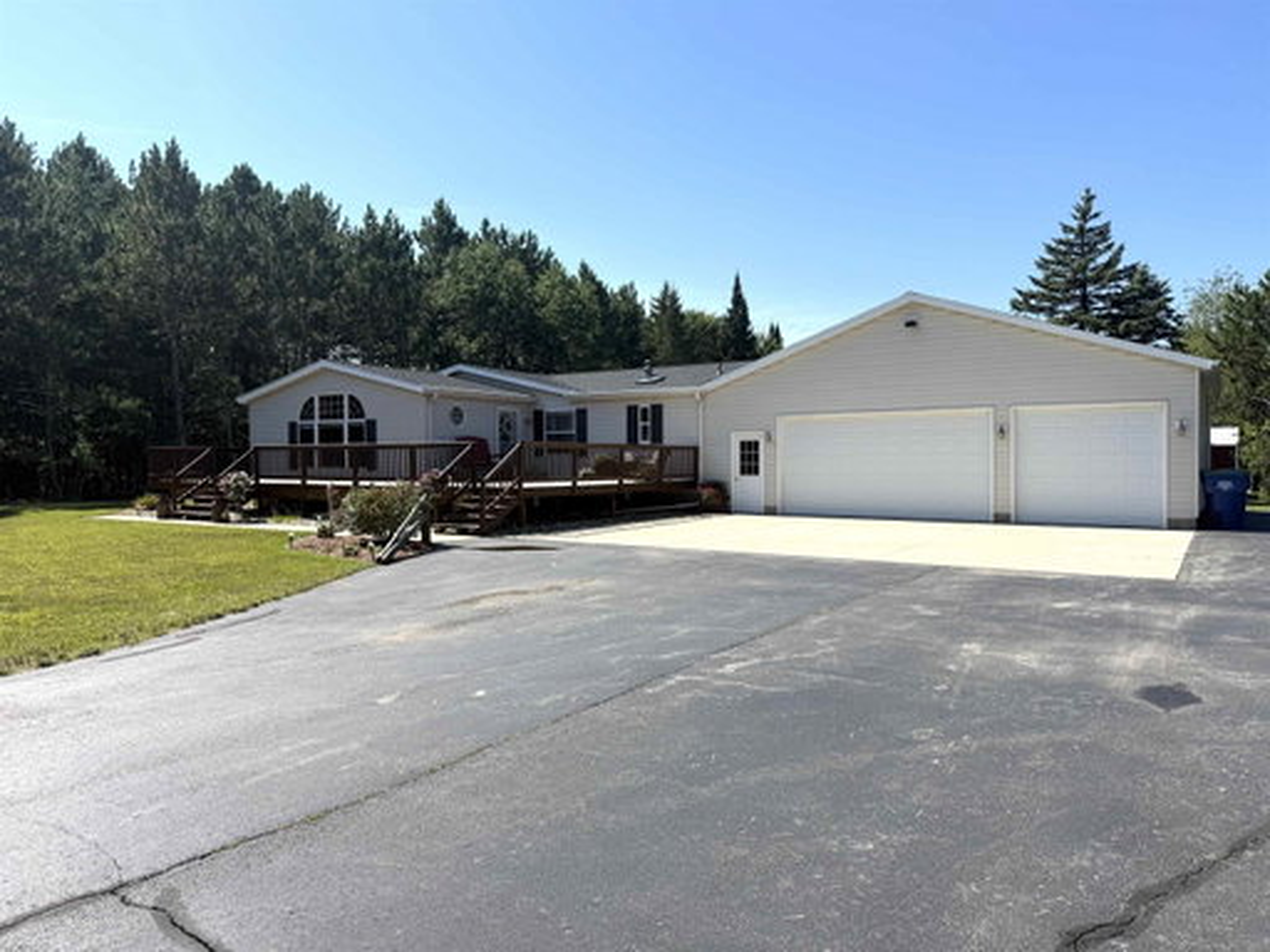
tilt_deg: -0.6
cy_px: 476
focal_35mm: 24
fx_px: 881
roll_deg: -0.3
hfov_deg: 71.6
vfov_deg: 56.8
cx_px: 635
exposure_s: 1/4405
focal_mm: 6.76
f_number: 1.78
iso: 80
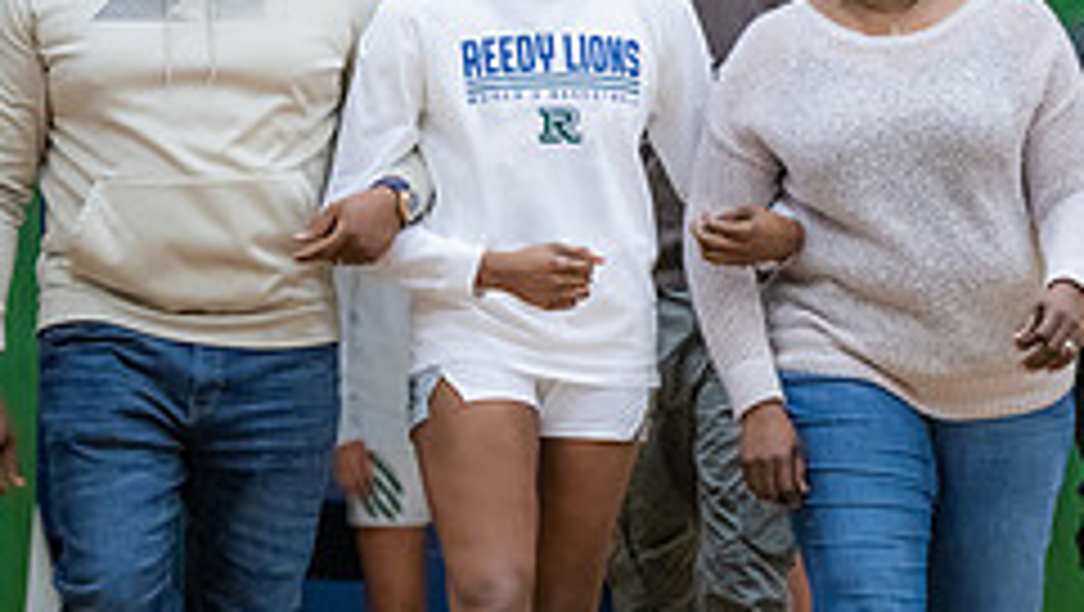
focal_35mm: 353
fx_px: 10154
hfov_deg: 6.1
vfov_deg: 3.5
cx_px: 697
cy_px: 241
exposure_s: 1/400
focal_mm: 129
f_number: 2.8
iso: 3200
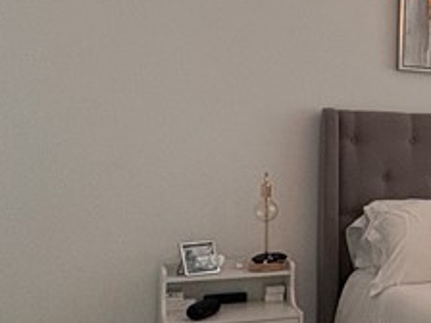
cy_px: 158
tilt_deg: -1.3
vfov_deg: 22.9
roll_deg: -1.0
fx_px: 797
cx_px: 652
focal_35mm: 64
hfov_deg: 23.8
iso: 100
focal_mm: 2.22
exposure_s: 1/120
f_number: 2.2
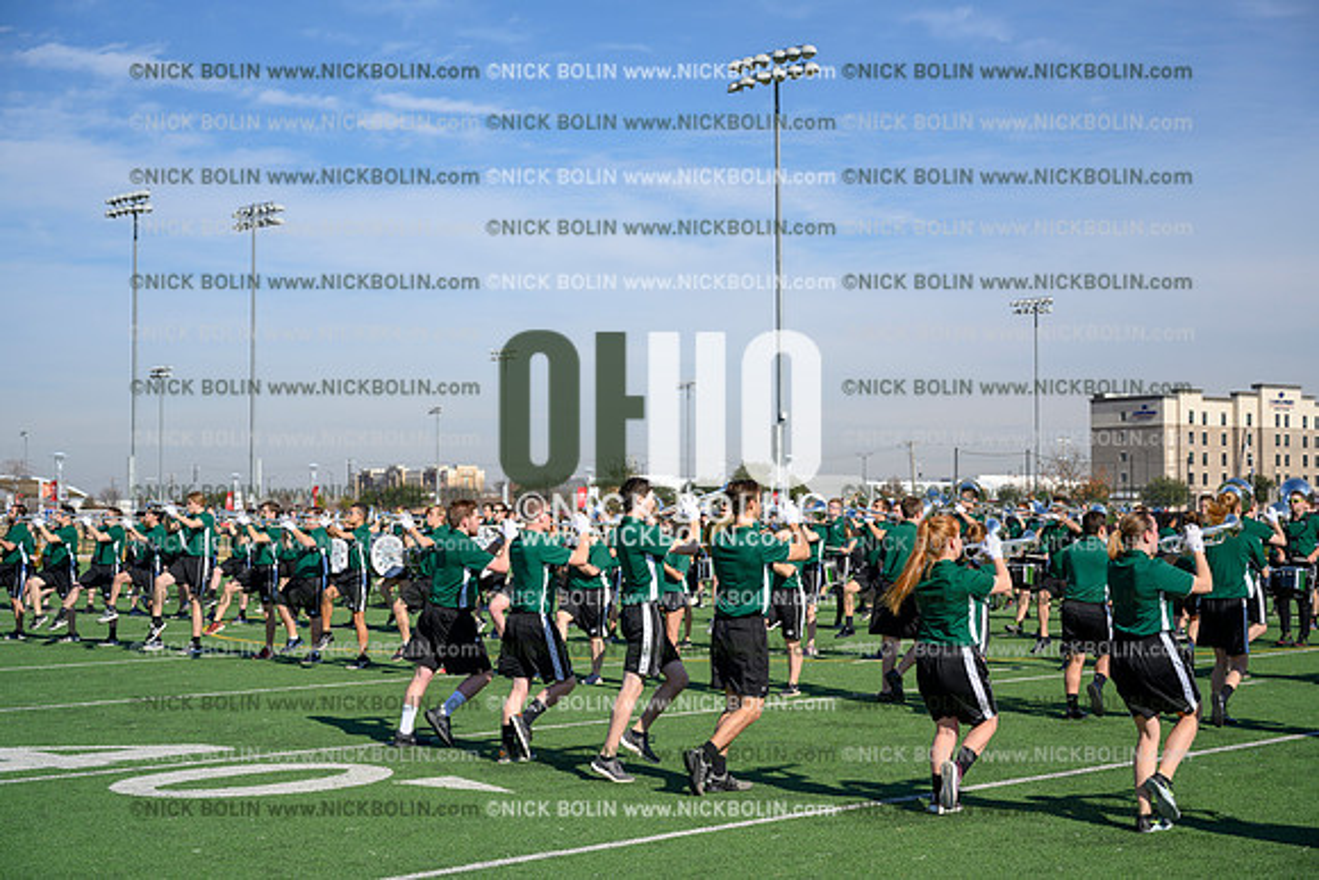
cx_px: 660
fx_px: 1979
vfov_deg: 25.1
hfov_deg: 36.9
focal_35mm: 54
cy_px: 440
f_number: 4
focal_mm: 54
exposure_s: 1/1600
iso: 125
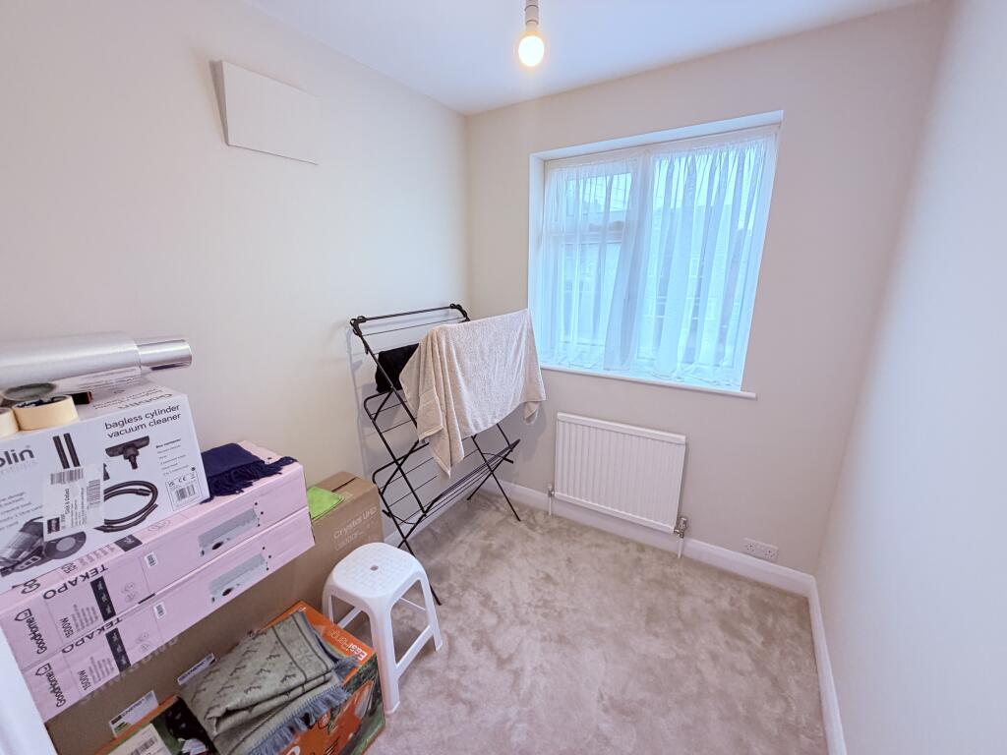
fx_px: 407
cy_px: 378
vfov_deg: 85.7
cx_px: 504
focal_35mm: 14
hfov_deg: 102.1
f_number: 2.2
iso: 200
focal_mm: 2.22
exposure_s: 1/121
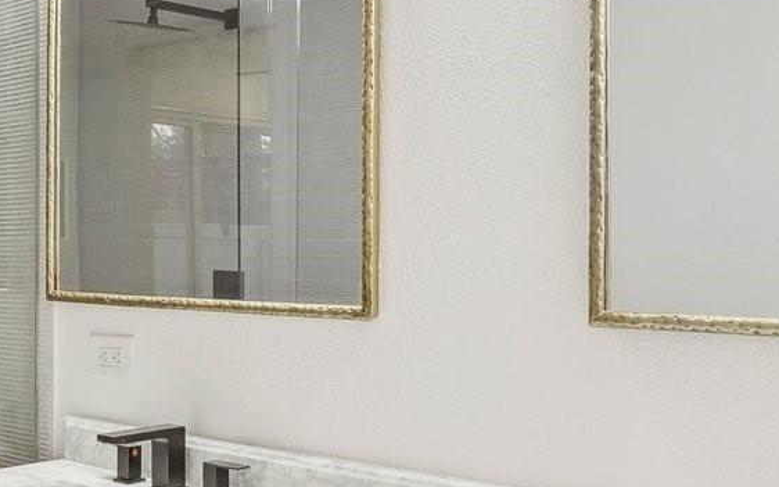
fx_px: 1104
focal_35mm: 52
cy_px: 260
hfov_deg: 37.7
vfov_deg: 24.9
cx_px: 173
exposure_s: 1/20
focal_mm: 14
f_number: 8
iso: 500
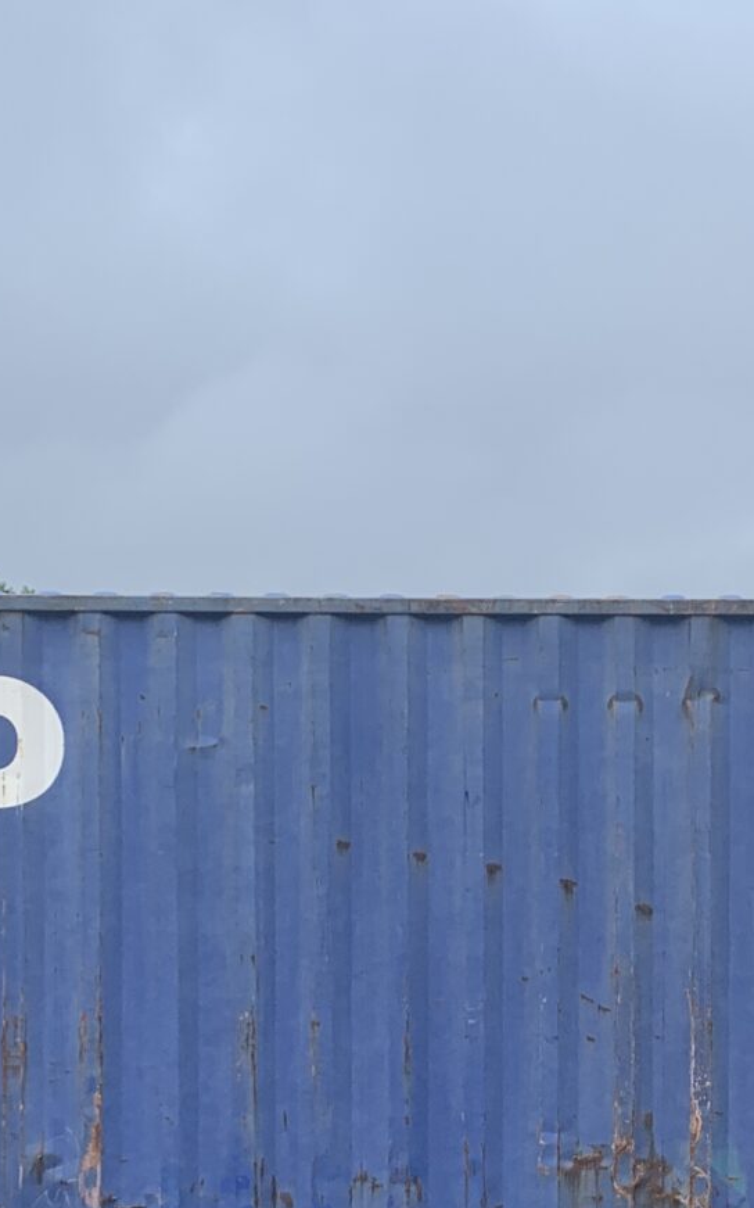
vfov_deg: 25.0
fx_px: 2664
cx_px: 712
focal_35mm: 81
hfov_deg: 15.9
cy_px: 1021
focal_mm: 4.25
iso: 25
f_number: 1.8
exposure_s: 1/1812
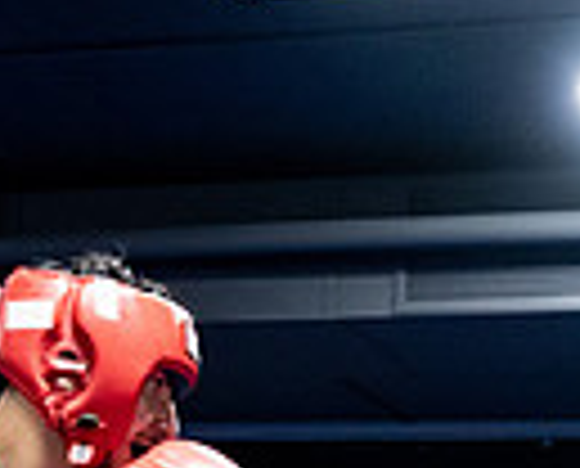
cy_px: 776
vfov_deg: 14.0
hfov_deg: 17.9
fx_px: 1739
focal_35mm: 101
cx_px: 715
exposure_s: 1/1000
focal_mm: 24
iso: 8000
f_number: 2.8
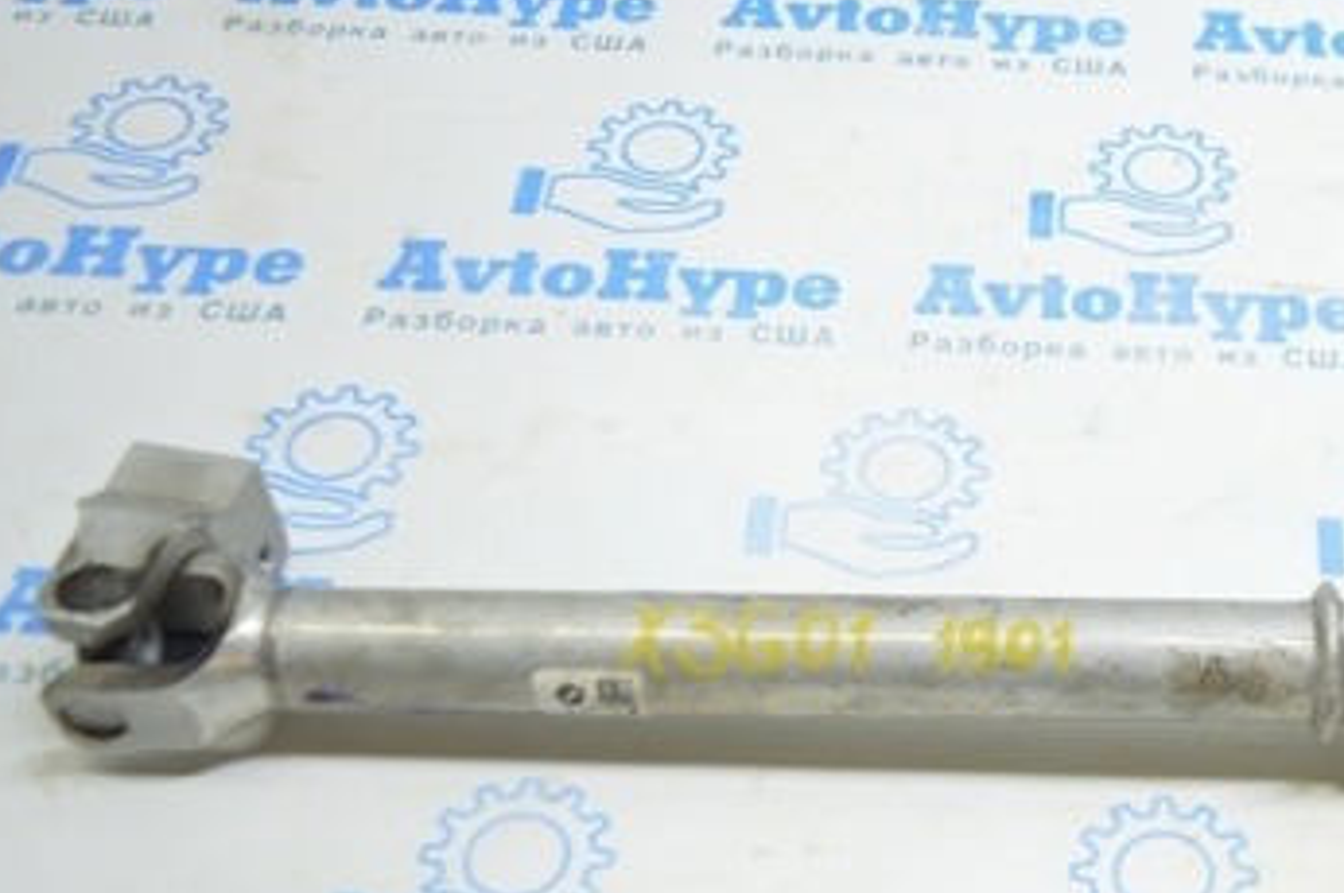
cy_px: 608
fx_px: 2275
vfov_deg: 22.1
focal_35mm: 61
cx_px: 1193
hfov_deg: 31.5
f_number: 3.8
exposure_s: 1/40
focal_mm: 22
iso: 400
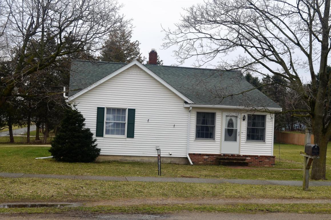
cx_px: 166
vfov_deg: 25.6
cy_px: 110
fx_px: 482
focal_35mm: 52
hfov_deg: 37.9
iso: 125
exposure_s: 1/250
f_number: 8
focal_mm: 35
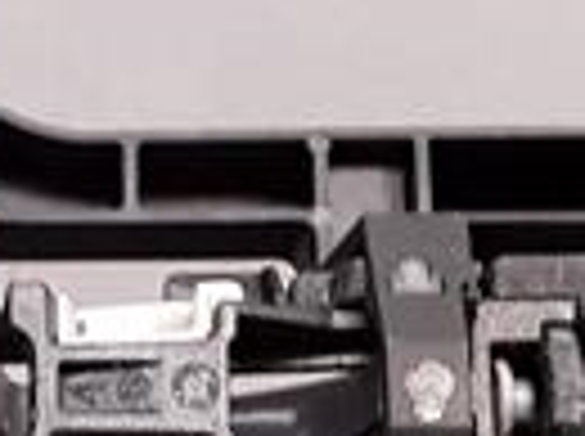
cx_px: -135
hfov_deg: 13.9
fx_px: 2328
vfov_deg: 10.5
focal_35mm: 138
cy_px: 571
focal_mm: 2.91
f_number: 1.9
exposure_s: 1/50
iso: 64
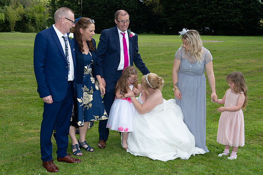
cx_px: 132
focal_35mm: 52
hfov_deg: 38.2
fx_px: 380
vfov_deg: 26.0
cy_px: 88
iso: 160
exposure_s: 1/200
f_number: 8
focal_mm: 52
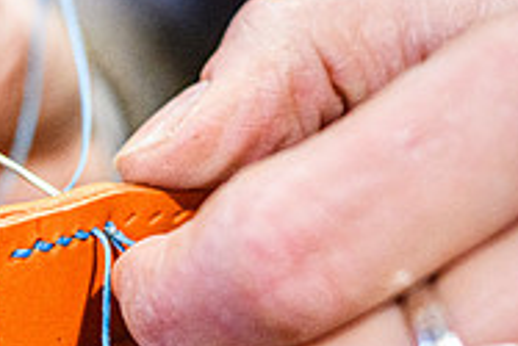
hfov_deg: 15.4
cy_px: 221
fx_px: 1901
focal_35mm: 132
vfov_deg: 10.4
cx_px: 81
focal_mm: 35
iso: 1000
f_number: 3.5
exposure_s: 1/100
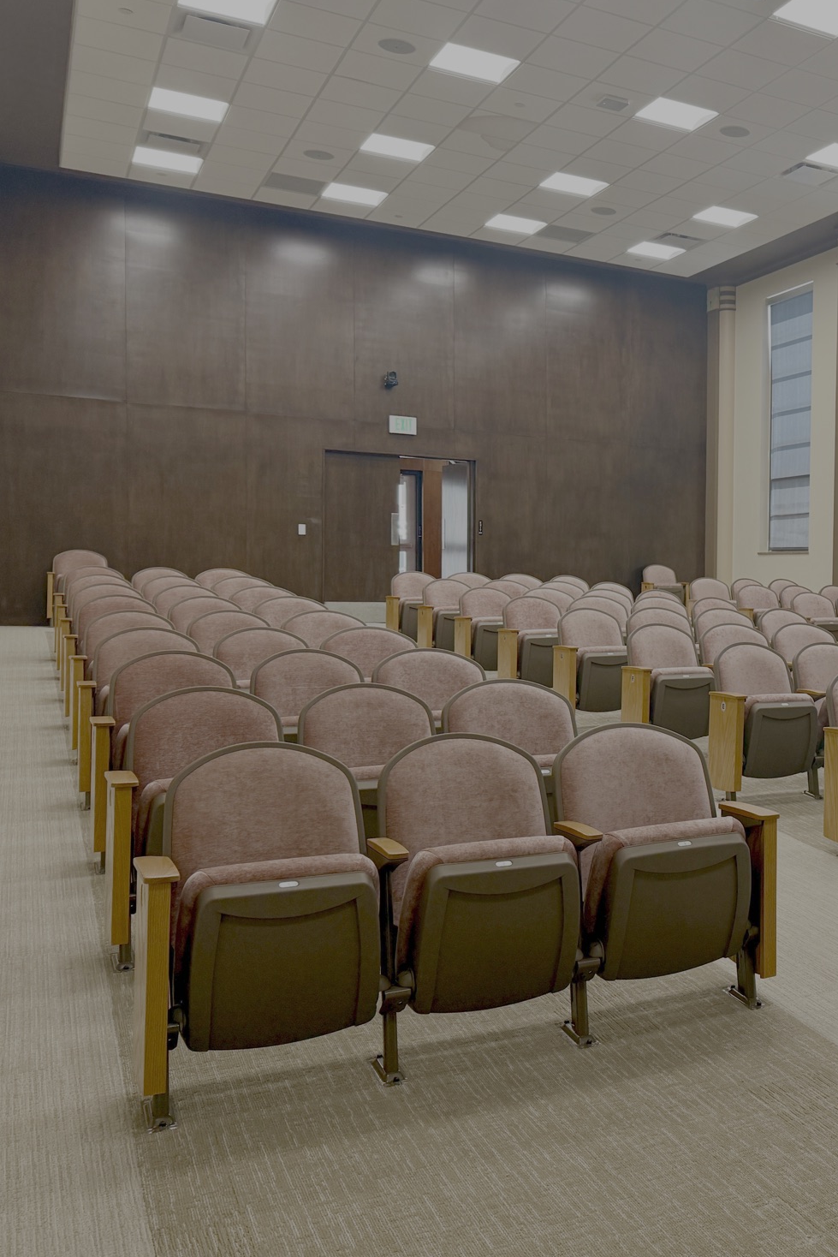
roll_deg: -0.8
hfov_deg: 35.4
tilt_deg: -1.5
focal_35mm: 34
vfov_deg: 55.8
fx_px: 1187
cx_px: 829
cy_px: 625
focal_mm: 6.76
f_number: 1.78
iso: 200
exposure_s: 1/176
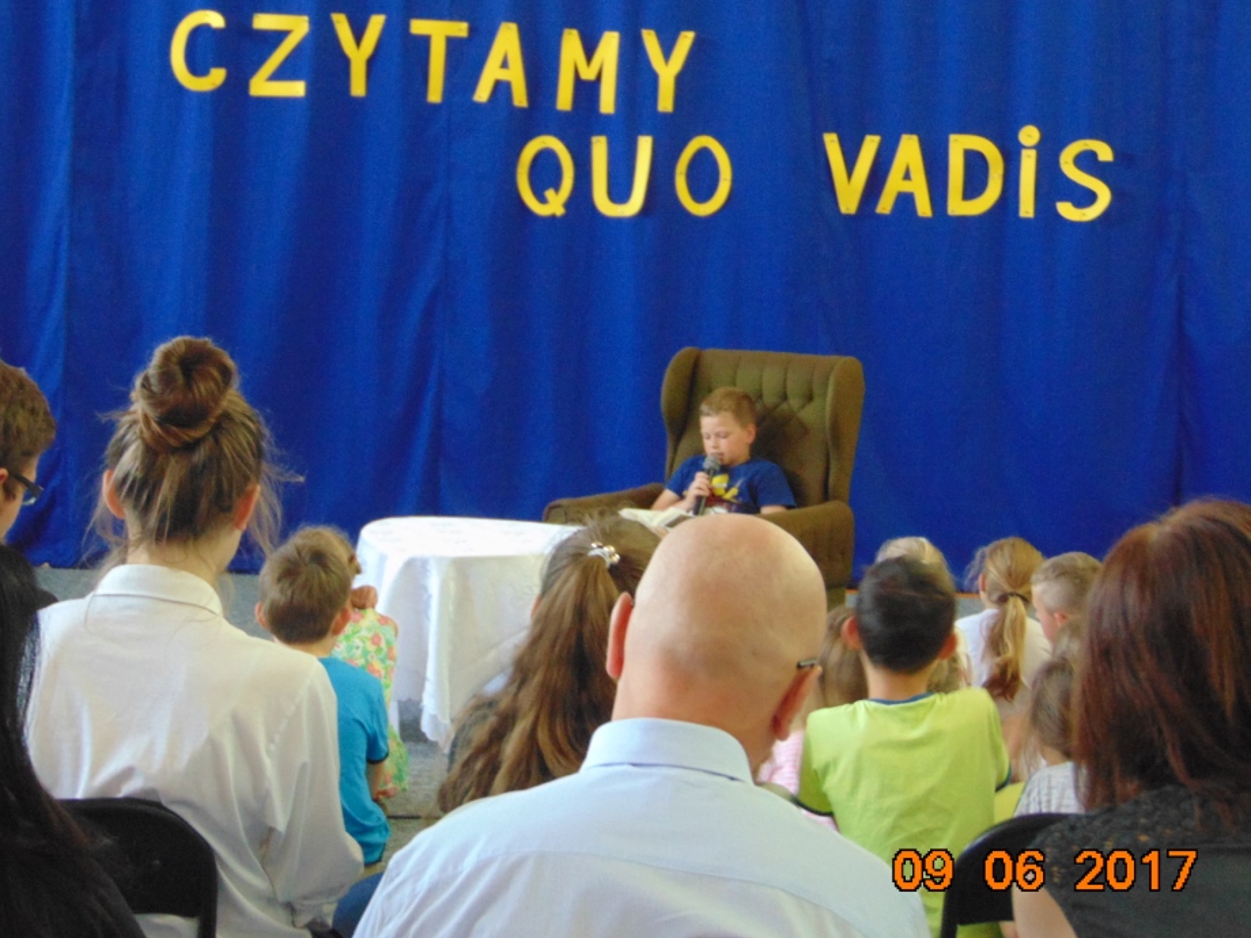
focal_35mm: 79
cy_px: 458
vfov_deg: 18.7
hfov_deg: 24.7
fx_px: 2855
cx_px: 582
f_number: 3.7
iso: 400
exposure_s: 1/13
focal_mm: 12.8
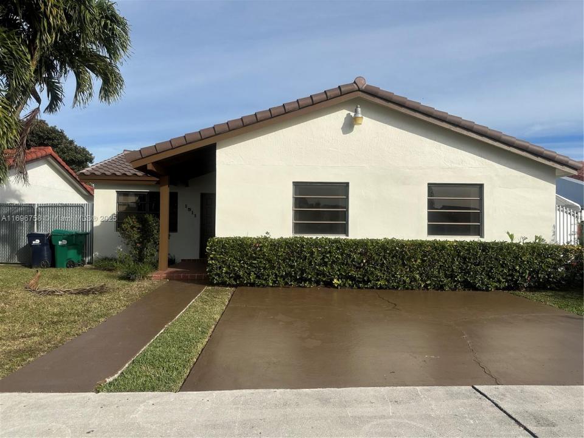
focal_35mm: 24
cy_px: 219
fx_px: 405
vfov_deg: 56.8
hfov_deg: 71.6
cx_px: 292
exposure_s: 1/7576
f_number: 1.78
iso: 80
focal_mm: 6.86
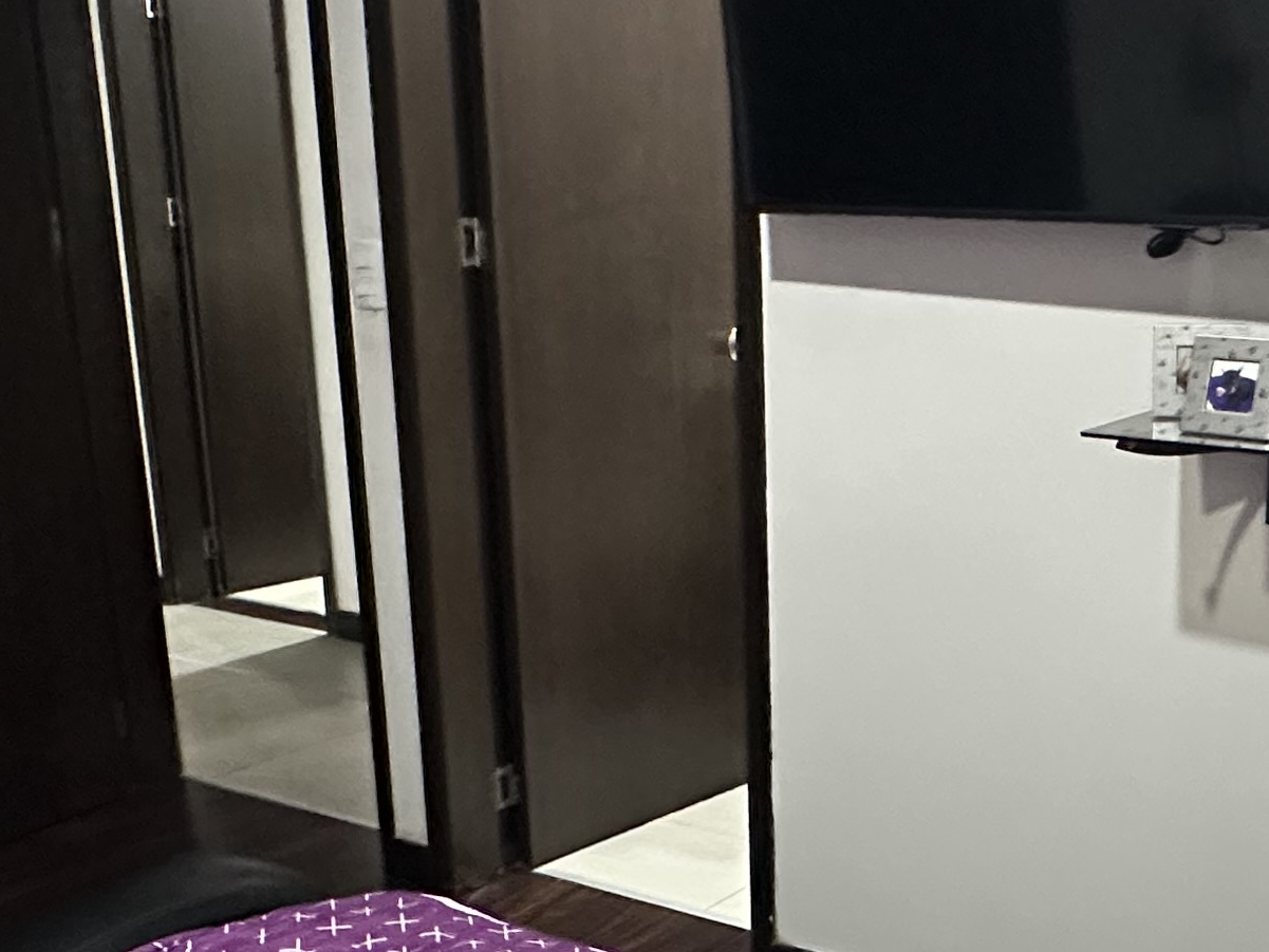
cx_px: 960
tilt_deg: -14.2
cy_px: 657
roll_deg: -2.3
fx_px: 1723
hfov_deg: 39.3
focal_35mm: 47
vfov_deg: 30.6
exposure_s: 1/60
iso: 1000
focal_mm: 2.22
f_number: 2.2
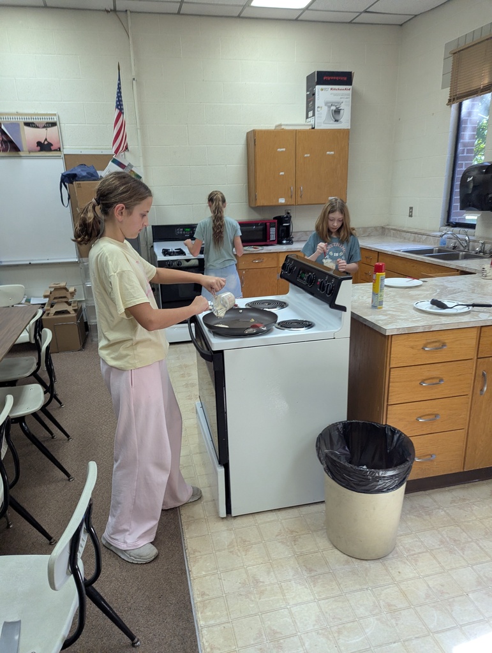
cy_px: 326
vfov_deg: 71.5
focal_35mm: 24
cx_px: 246
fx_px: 454
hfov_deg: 56.9
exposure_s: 1/120
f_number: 1.85
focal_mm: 6.81
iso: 190
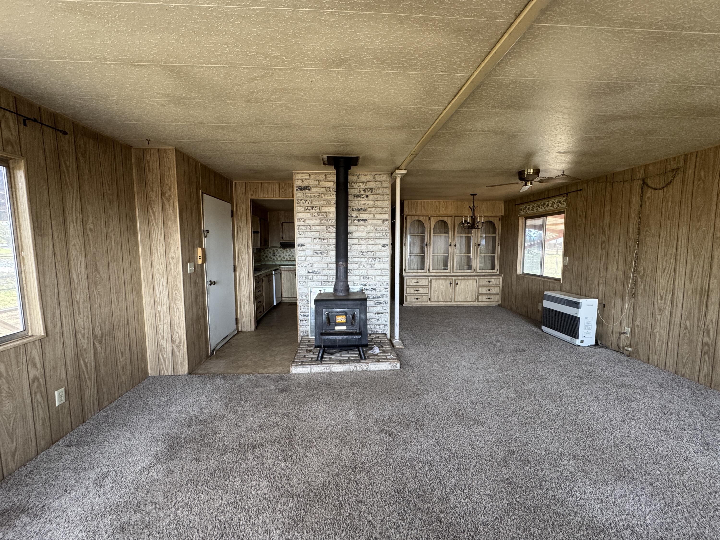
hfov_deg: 102.1
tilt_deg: -3.7
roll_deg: -1.2
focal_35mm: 14
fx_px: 291
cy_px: 270
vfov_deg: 85.7
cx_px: 360
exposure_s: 1/99
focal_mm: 2.22
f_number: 2.2
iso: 250
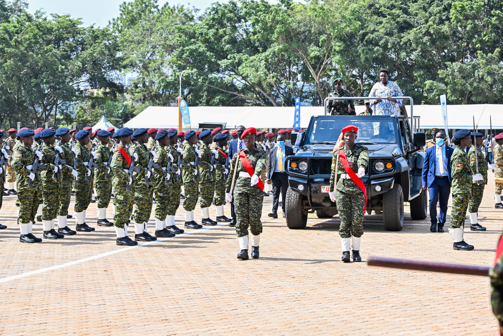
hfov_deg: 22.9
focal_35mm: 89
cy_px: 168
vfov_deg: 15.4
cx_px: 252
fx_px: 1243
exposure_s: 1/320
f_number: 10
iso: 400
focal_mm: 89
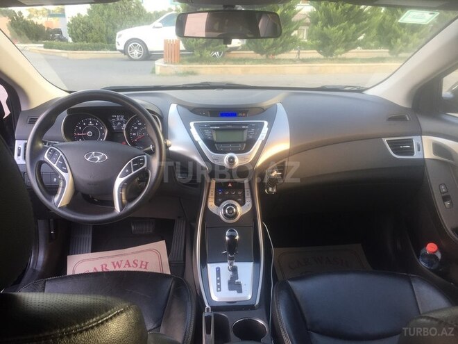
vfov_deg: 48.2
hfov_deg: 61.7
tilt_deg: -20.2
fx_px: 384
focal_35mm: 29
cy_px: 172
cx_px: 229
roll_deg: -2.7
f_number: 2.2
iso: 32
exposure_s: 1/50
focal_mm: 4.15
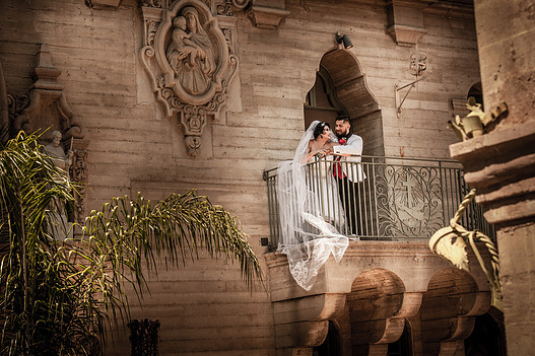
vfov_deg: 17.7
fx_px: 1144
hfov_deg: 26.3
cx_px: 254
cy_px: 161
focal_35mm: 77
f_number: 8
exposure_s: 1/250
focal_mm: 70
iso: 250
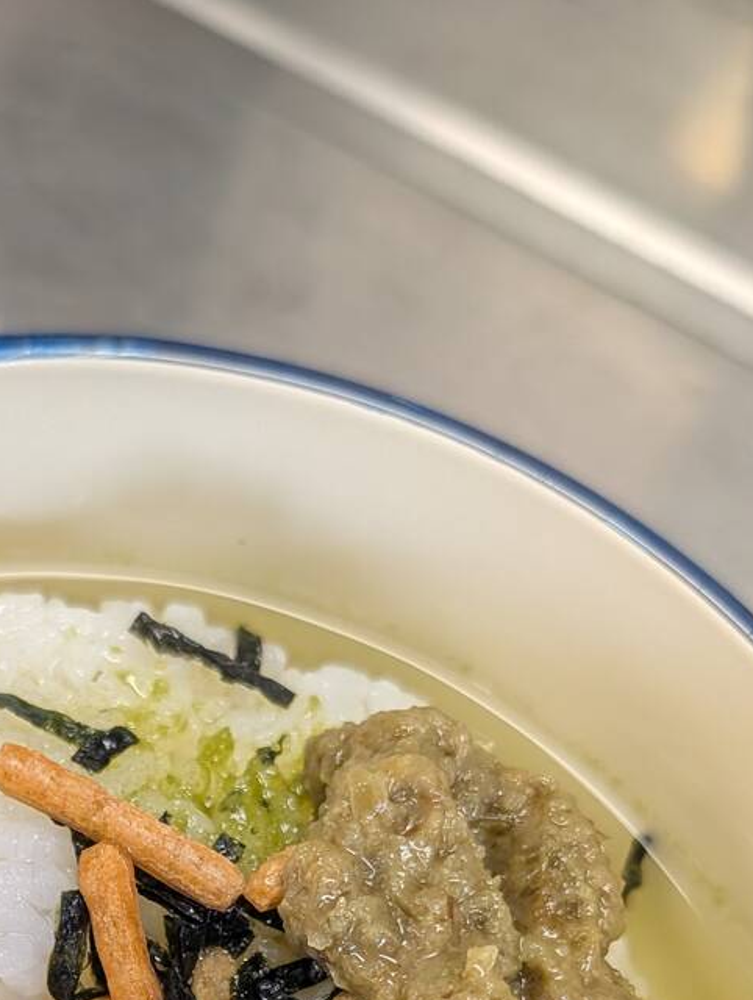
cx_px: 134
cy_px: 1045
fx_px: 1736
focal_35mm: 60
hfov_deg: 24.0
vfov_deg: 29.6
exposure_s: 1/99.4
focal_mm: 6.9
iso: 48
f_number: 1.68
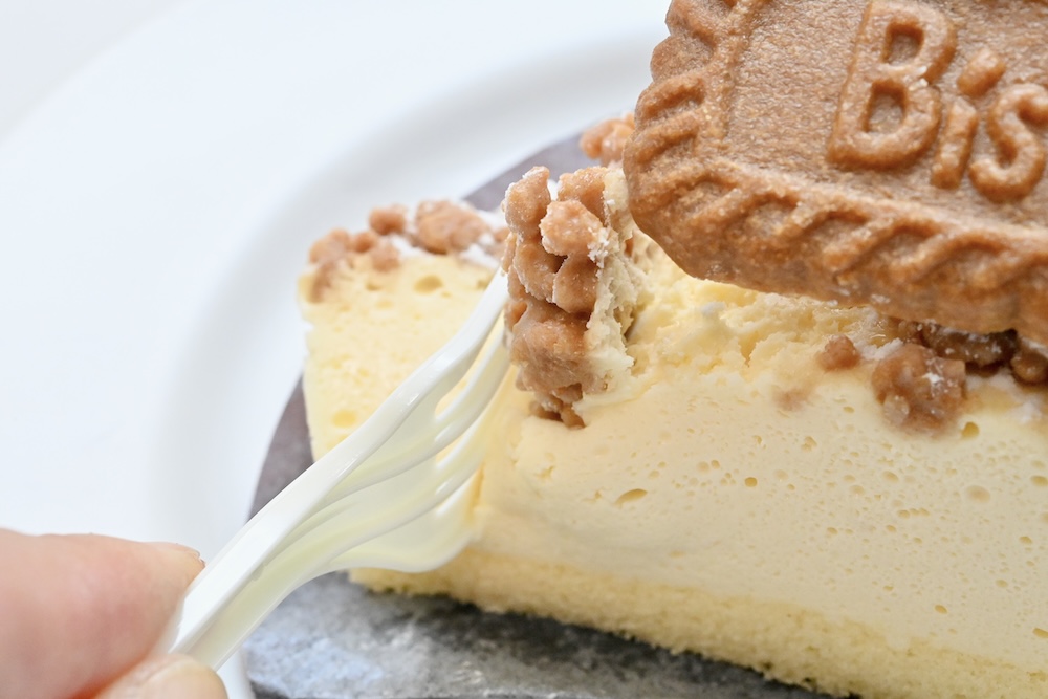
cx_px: 524
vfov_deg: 22.6
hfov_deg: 33.4
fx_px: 1747
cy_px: 350
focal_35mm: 60
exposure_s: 1/200
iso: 6400
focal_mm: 60
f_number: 13
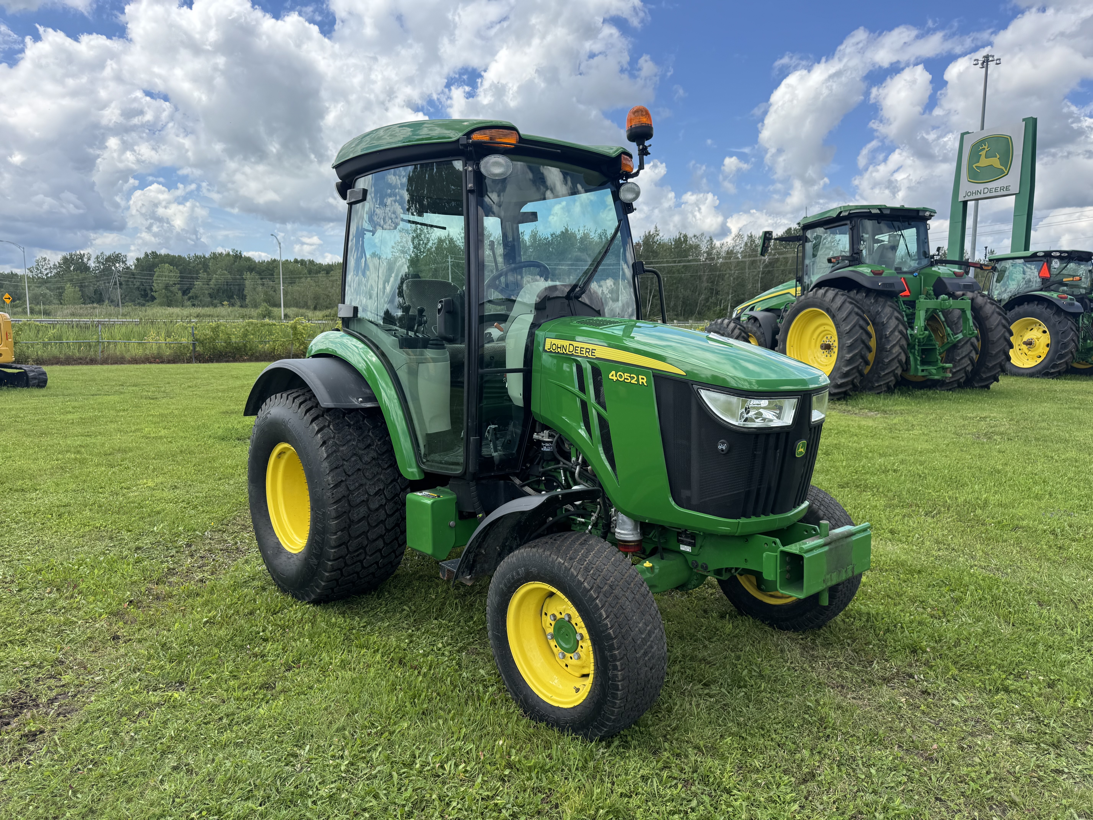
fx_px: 758
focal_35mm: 24
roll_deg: +0.5
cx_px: 546
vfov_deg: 56.8
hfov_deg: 71.6
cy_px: 410
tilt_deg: -3.6
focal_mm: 6.76
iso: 80
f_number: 1.78
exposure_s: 1/2604
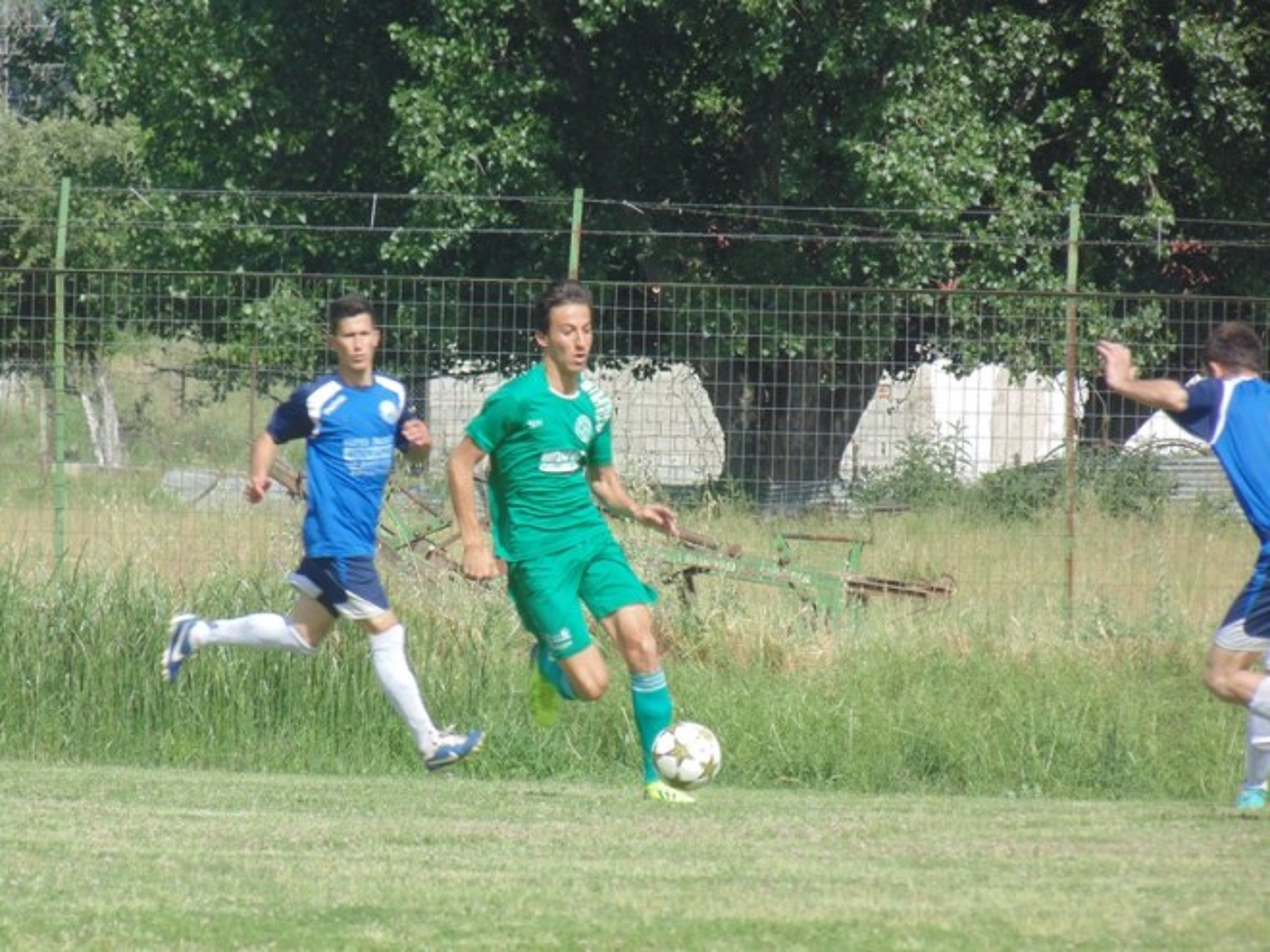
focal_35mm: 487
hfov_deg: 4.1
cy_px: 476
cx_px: 635
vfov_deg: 3.1
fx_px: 17867
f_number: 5.9
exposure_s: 1/250
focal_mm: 87.3
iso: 80
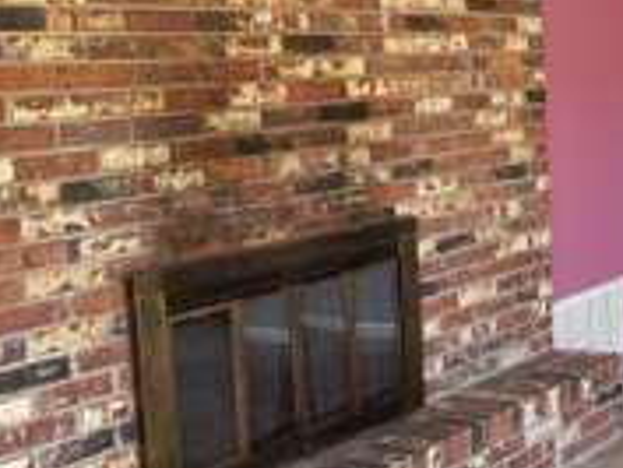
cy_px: 143
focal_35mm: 65
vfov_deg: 22.5
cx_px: 778
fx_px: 1171
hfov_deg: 26.1
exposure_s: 1/102
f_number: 1.78
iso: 200
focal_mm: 6.76
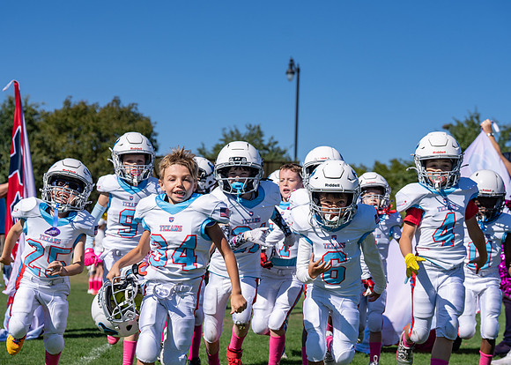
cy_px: 196
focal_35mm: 81
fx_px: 1179
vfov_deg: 17.6
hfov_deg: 24.5
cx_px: 259
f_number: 5
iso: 125
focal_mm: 70
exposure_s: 1/1600
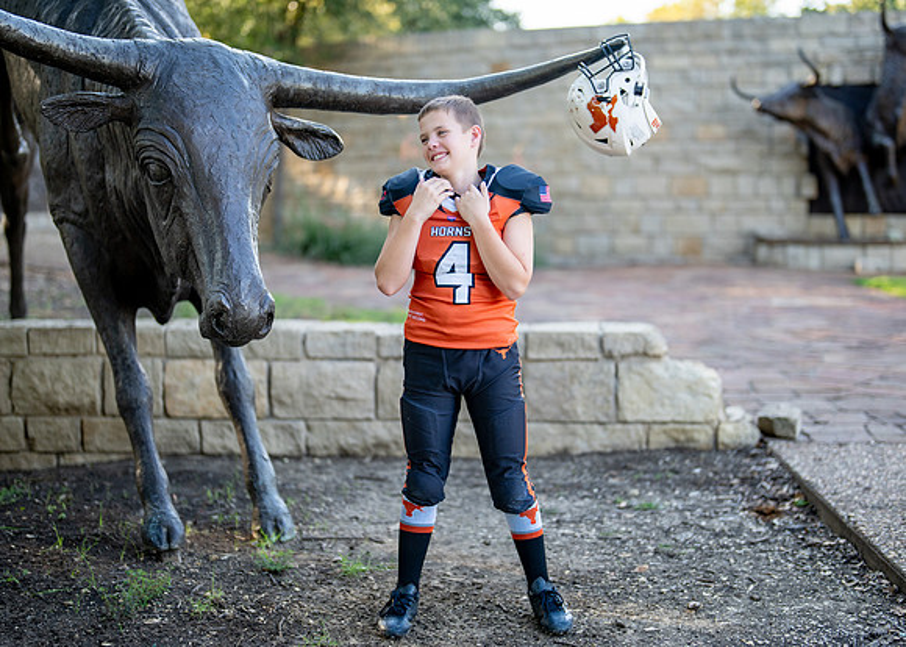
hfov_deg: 33.4
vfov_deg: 24.2
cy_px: 327
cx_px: 473
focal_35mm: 59
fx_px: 1508
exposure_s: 1/1250
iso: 200
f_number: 1.2
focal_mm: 50
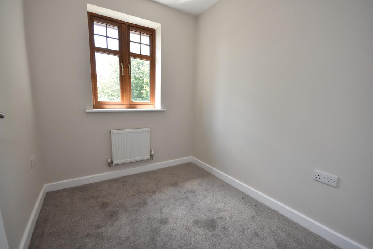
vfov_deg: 77.3
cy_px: 124
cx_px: 186
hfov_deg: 100.4
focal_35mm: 15
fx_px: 155
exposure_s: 1/200
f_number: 5
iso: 720
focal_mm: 10
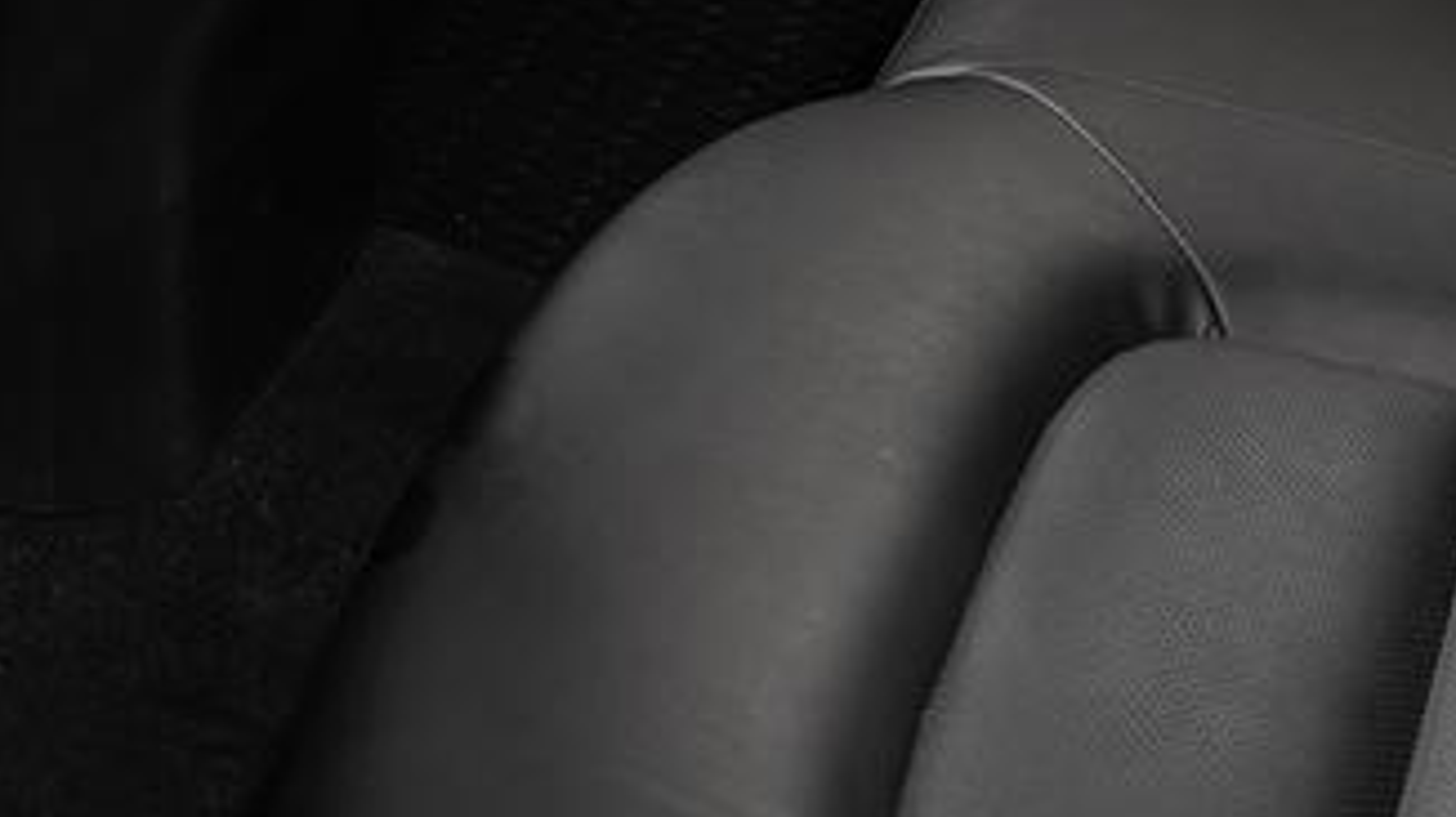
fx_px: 4283
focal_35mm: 111
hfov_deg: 19.0
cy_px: -464
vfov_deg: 10.5
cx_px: 1268
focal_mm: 24
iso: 100
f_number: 5.6
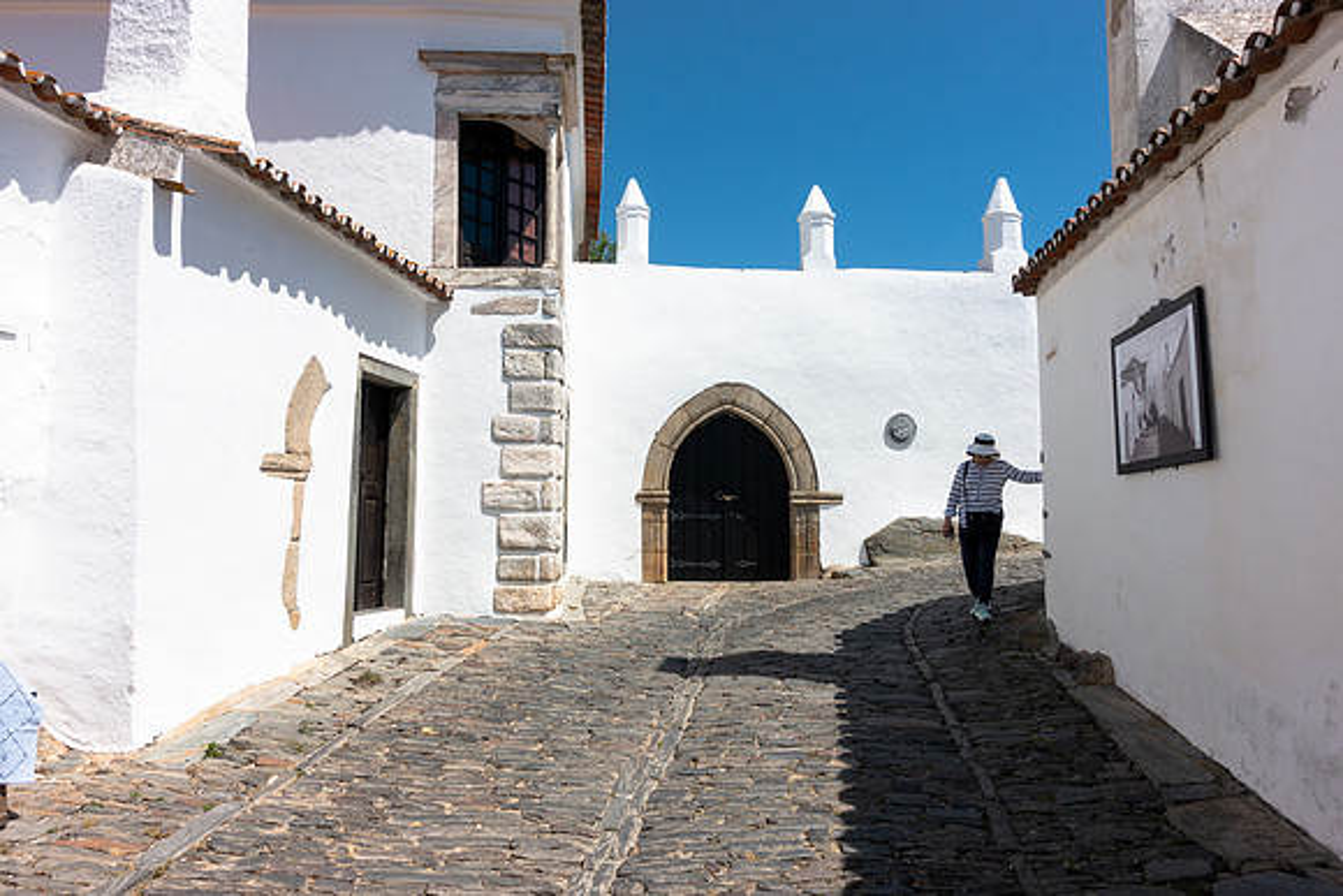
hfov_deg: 73.7
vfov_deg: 53.2
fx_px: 896
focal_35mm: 24
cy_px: 448
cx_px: 672
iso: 250
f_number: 8
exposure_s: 1/640
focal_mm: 8.8
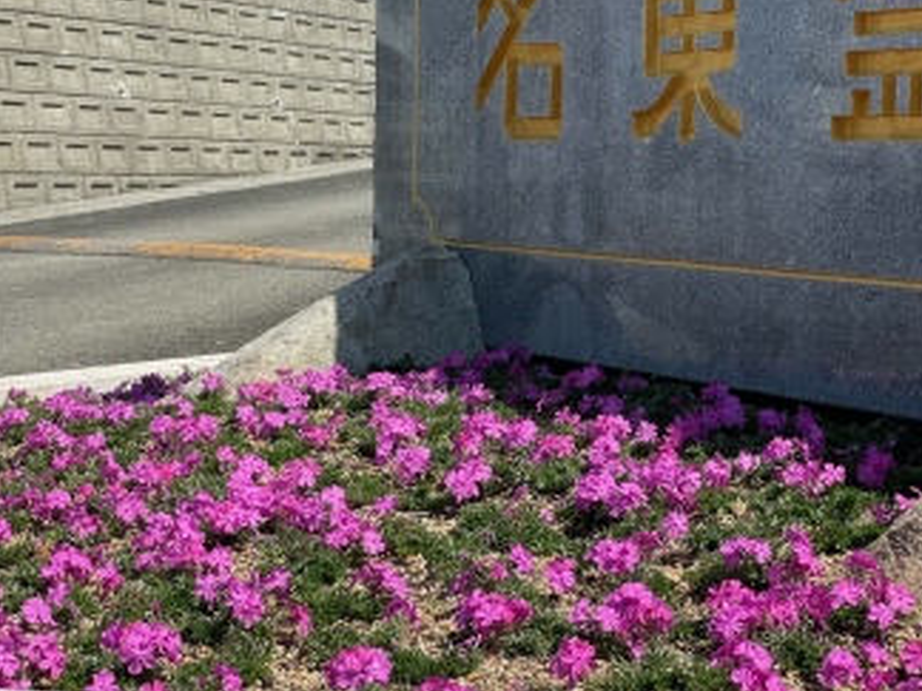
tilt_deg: -1.1
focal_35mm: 77
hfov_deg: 25.3
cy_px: 270
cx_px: 512
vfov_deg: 19.1
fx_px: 2051
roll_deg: -0.9
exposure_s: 1/1996
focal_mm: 6
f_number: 2
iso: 25
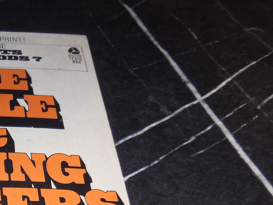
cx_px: -30
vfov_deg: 22.3
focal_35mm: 61
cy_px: 240
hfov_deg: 28.6
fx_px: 481
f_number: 3.1
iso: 125
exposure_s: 1/40
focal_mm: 4.5
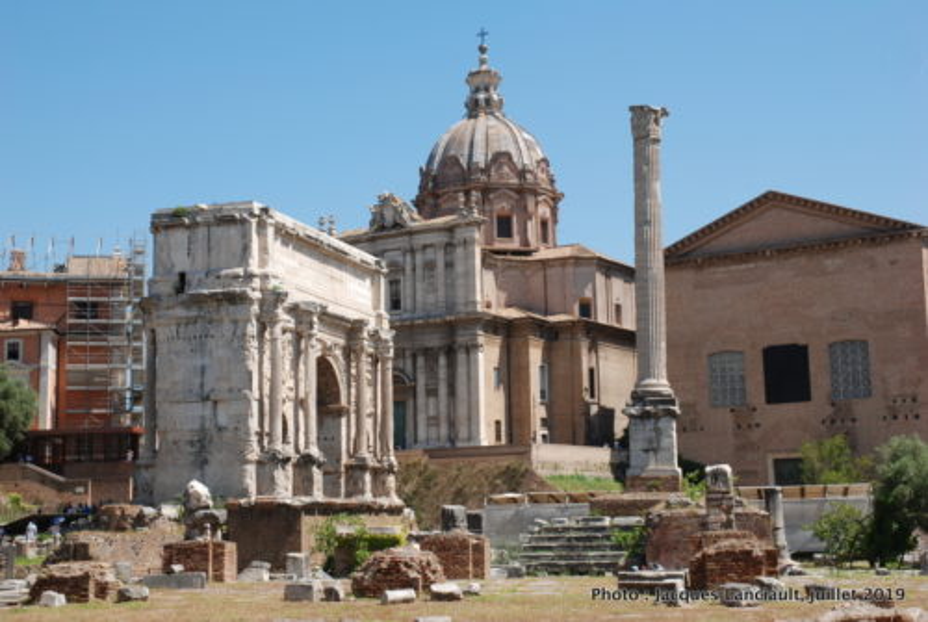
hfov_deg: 37.8
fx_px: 1355
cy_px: 311
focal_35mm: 52
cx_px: 464
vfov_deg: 25.8
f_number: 16
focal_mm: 35
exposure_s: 1/50
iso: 100
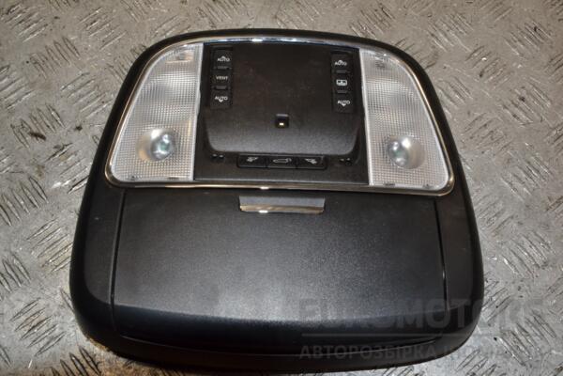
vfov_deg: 29.9
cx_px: 282
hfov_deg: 43.6
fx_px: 704
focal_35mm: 45
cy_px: 188
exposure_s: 1/200
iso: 800
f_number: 13
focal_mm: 30
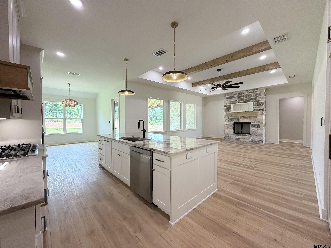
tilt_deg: -1.3
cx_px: 166
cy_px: 124
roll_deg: +0.8
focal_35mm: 14
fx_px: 134
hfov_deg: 102.1
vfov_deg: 85.7
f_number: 2.2
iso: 160
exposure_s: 1/120
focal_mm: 2.22
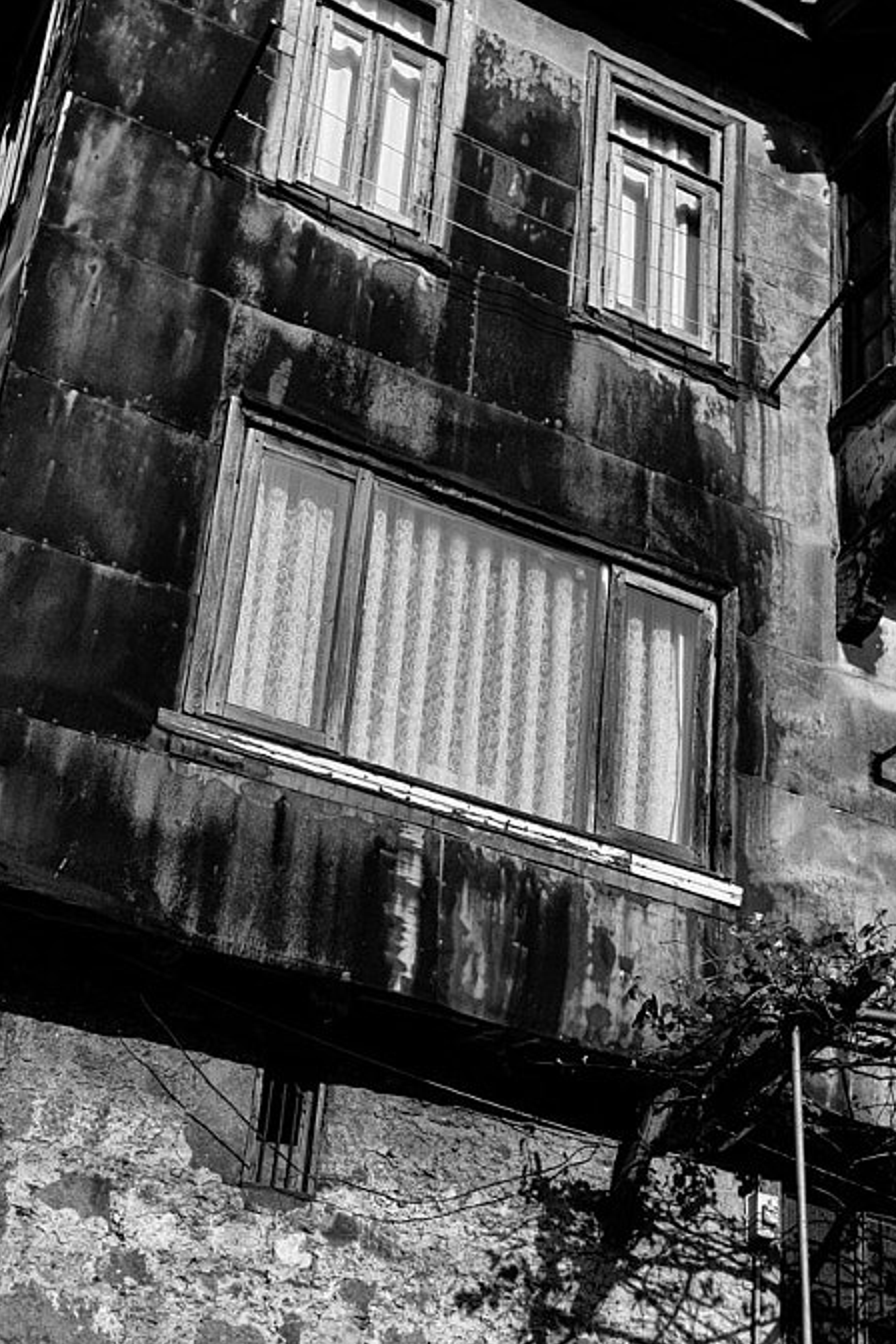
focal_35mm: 50
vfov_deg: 38.9
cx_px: 502
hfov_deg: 27.0
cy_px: 954
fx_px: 1867
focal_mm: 14
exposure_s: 1/640
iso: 200
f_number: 7.1
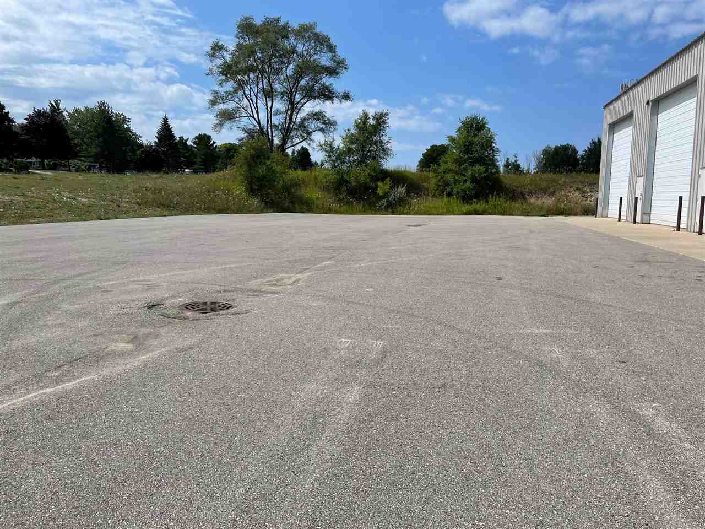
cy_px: 264
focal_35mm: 26
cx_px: 352
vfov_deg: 53.1
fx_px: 530
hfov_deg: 67.3
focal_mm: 4.2
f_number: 1.6
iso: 32
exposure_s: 1/5556
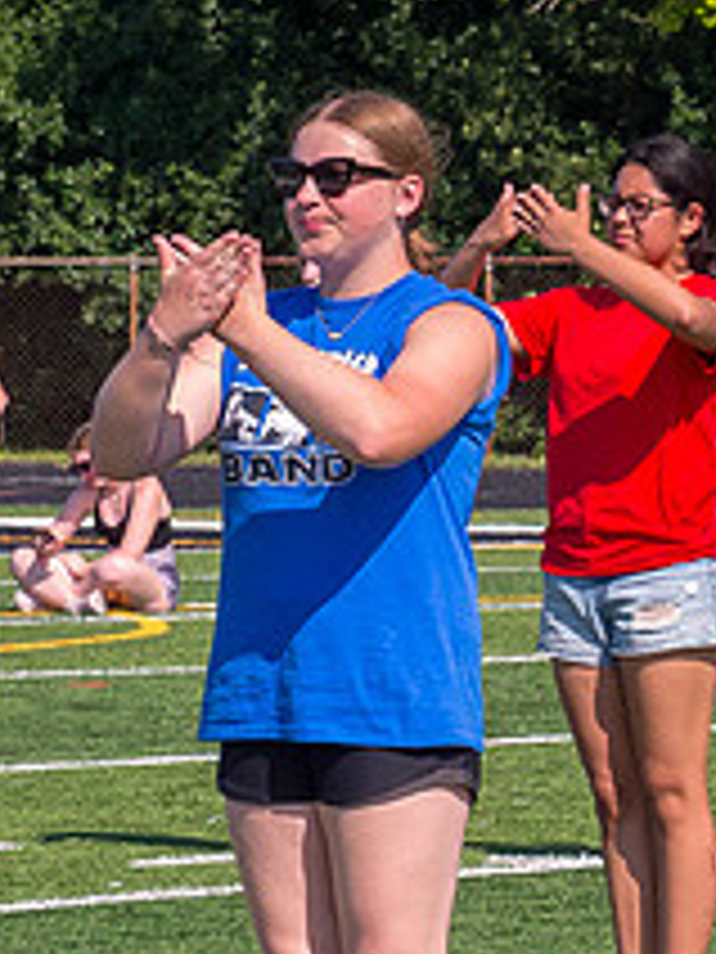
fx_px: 12548
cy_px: 447
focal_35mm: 455
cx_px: 1389
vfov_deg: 4.4
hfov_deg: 3.2
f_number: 13
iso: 1250
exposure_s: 1/500
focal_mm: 92
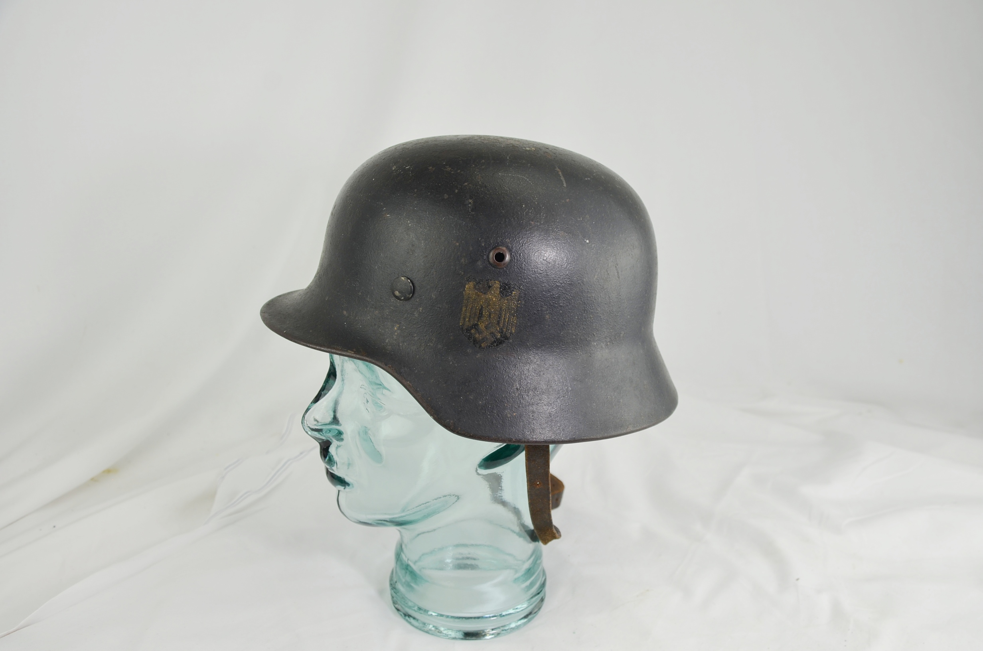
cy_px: 326
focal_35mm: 36
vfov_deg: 36.7
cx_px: 492
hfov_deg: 53.2
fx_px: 981
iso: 220
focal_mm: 24
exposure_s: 1/125
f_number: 5.6
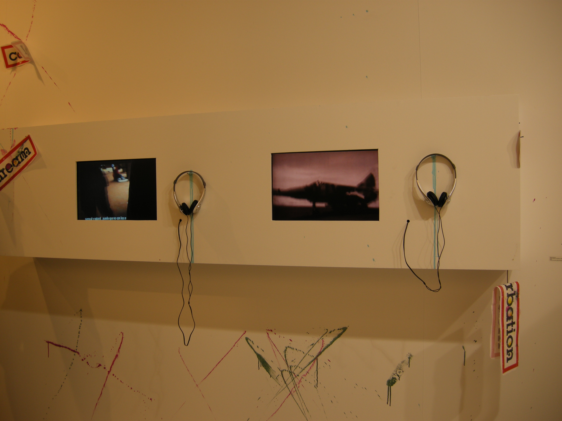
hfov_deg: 52.6
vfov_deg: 40.7
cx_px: 281
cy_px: 210
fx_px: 568
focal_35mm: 35
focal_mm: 7.5
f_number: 4.3
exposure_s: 1/41.3
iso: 64
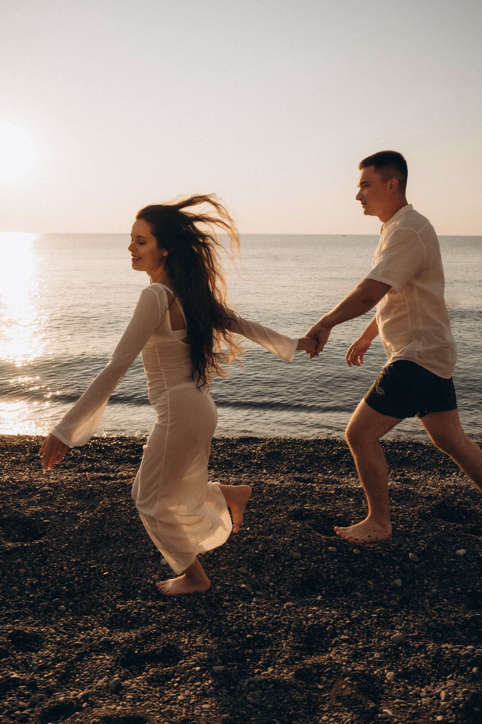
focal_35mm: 28
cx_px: 241
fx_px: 562
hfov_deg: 46.4
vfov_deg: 65.5
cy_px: 362
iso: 500
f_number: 11
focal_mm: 28
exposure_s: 1/500
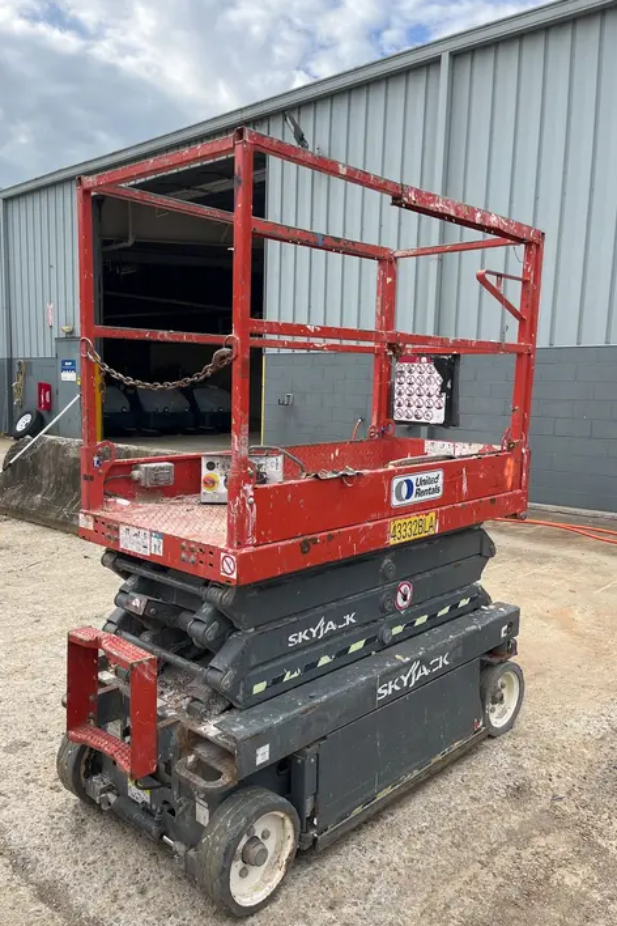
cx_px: 273
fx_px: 720
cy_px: 477
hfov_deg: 46.3
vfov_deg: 65.5
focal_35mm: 28
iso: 50
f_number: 1.6
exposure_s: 1/920
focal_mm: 5.1
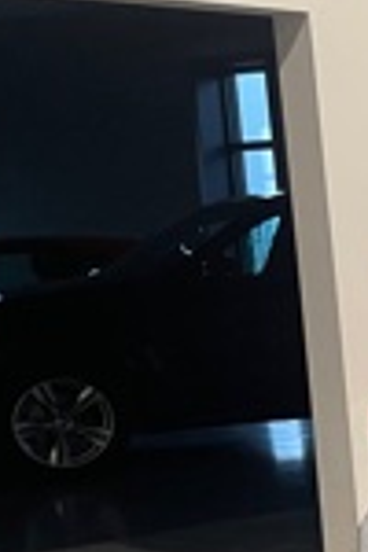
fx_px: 1763
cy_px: 460
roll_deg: +1.4
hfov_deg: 9.3
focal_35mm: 115
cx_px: 1126
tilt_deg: -9.1
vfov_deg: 17.6
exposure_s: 1/50
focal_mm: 4.2
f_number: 1.6
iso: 64
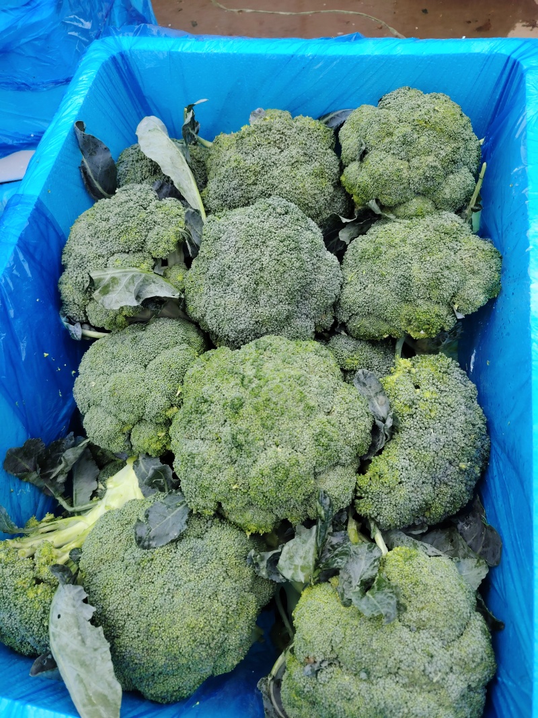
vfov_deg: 71.6
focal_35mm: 24
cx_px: 269
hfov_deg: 56.8
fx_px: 497
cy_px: 359
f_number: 1.75
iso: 281
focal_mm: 5.25
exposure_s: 1/900
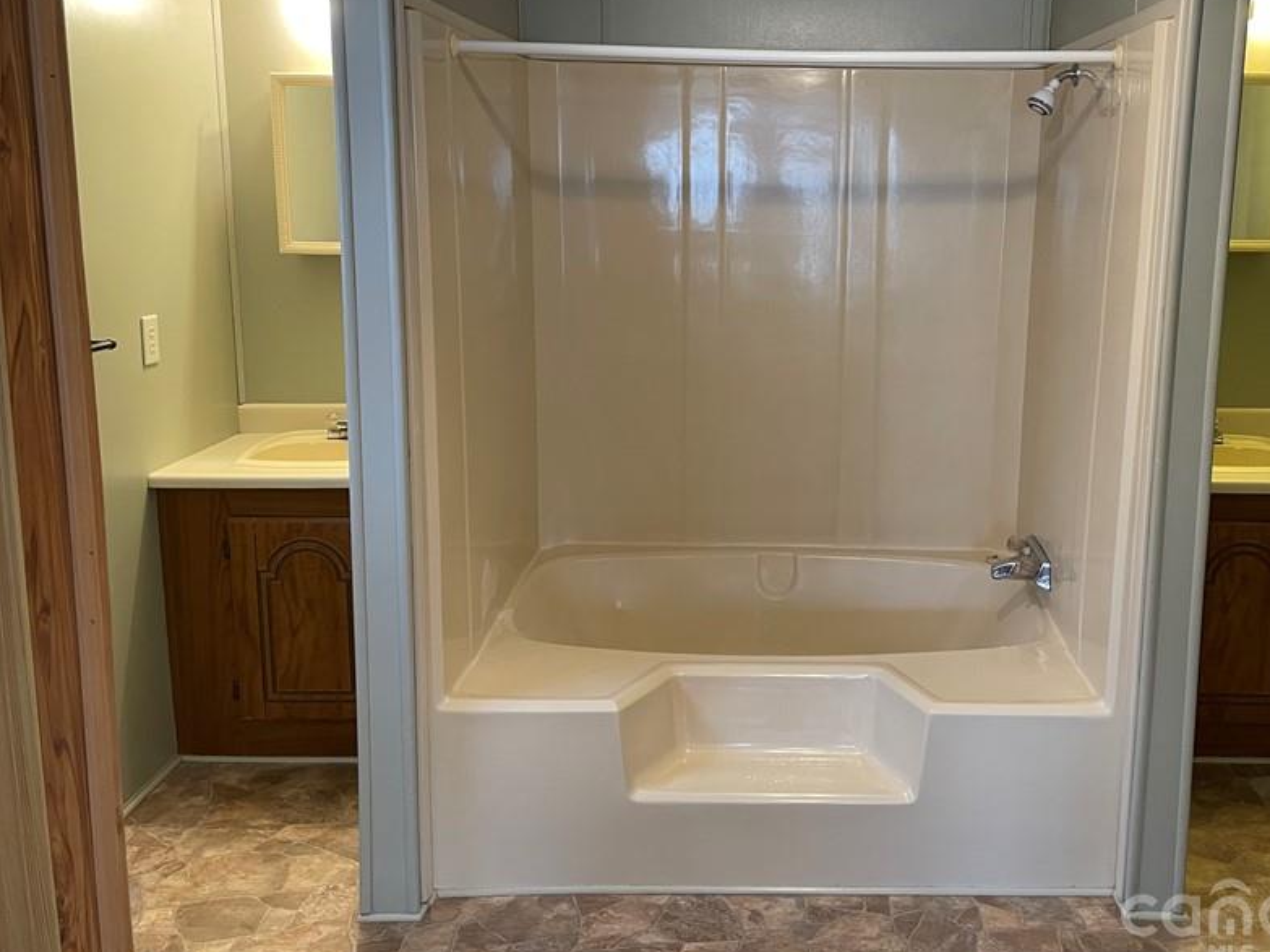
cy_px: 404
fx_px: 1247
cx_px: 777
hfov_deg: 53.5
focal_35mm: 34
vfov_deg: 41.7
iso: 250
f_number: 1.6
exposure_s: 1/60
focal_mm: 4.2
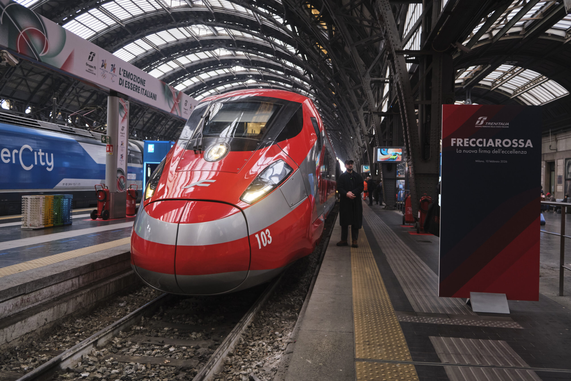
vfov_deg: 45.0
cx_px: 286
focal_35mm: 29
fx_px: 460
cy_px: 190
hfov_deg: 63.7
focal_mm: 19.6
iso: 800
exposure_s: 1/250
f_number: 2.8
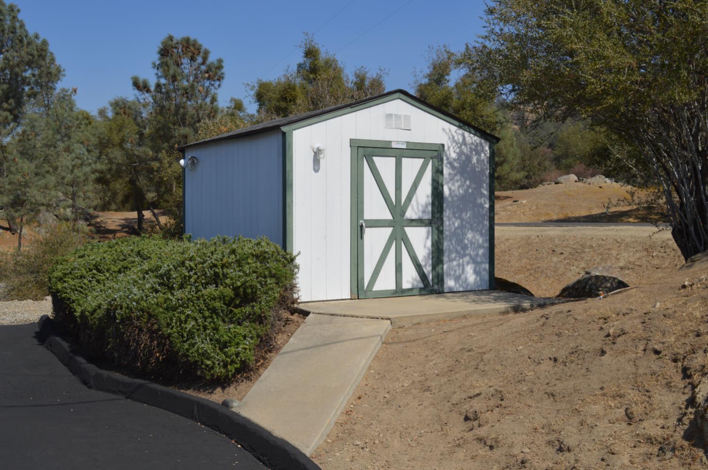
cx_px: 354
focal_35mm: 39
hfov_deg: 49.6
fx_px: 766
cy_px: 235
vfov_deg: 34.1
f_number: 10
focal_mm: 26
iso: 100
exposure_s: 1/200
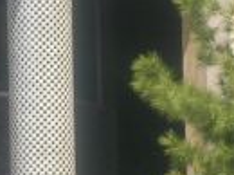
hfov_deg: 5.7
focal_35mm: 345
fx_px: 2328
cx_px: -38
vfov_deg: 4.3
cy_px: 113
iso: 50
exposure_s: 1/103
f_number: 6.6
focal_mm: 11.7
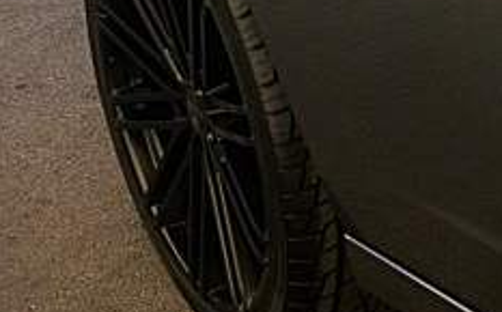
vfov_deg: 12.3
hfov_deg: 18.9
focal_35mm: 105
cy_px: 0
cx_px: 582
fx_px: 1435
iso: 50
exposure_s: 1/160
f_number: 2.8
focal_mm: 6.3
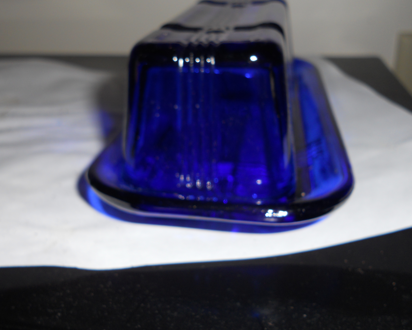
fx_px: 463
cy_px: 143
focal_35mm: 38
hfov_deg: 47.8
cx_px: 182
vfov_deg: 39.1
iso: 80
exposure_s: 1/25
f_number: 8.8
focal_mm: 5.8
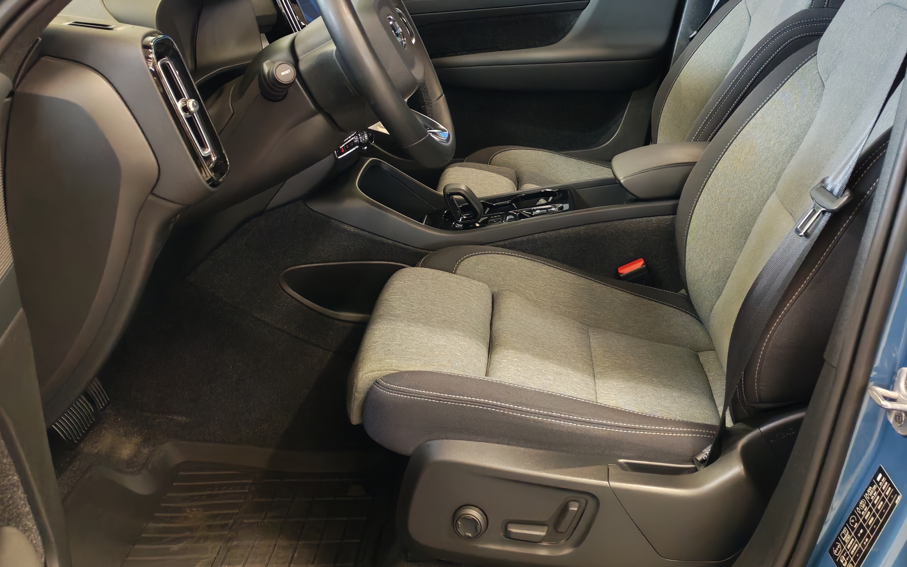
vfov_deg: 28.3
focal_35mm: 45
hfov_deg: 44.2
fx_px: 1112
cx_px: 530
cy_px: 163
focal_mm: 6.12
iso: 629
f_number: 1.9
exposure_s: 1/100
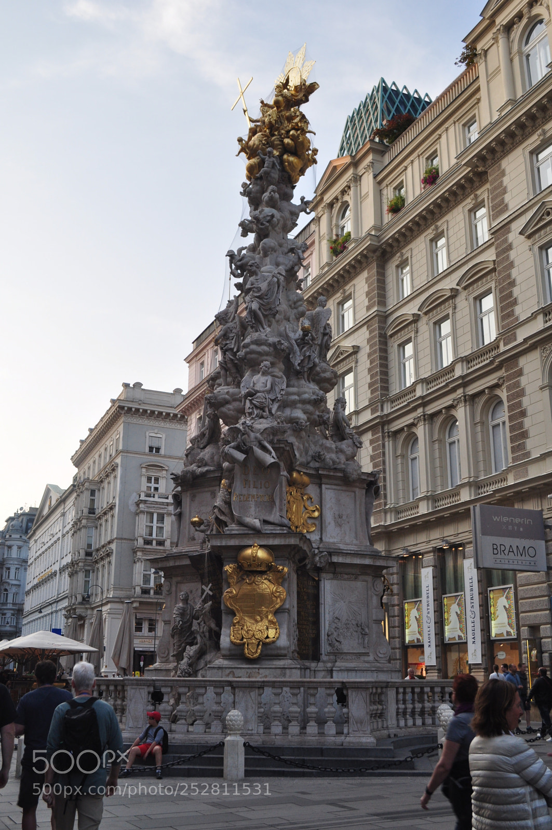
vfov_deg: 53.2
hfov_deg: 36.8
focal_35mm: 36
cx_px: 276
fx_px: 830
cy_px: 415
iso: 400
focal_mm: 24
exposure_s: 1/40
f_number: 7.1
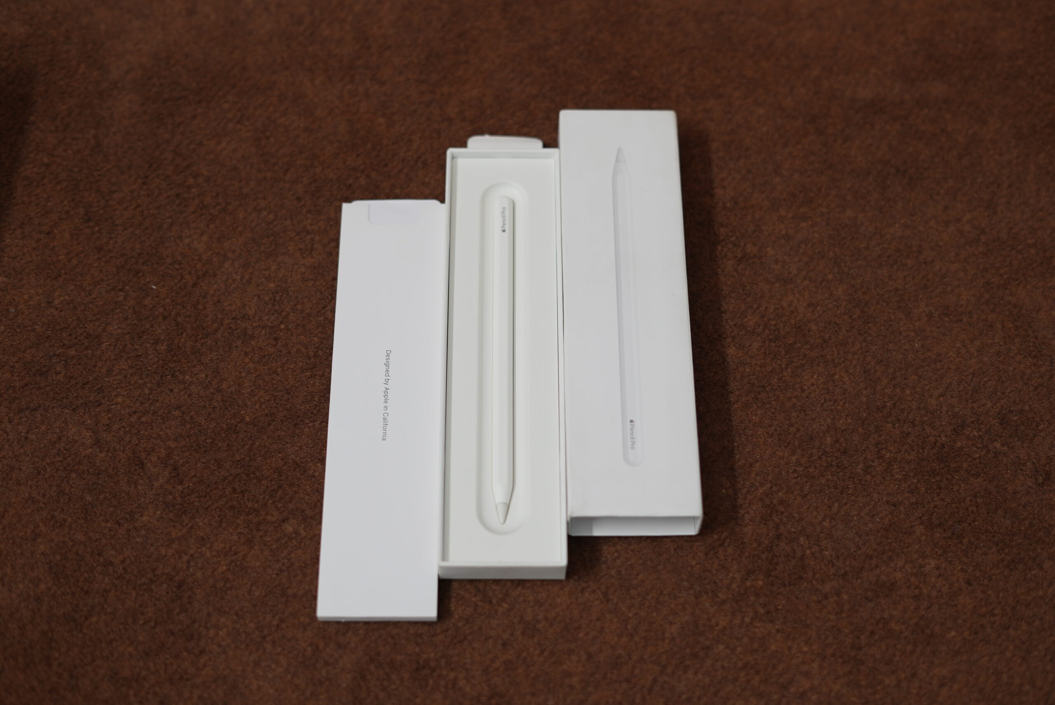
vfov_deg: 27.0
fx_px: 1466
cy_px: 352
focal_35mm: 50
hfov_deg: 39.6
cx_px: 528
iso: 320
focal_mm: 50
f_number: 2.5
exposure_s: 1/100
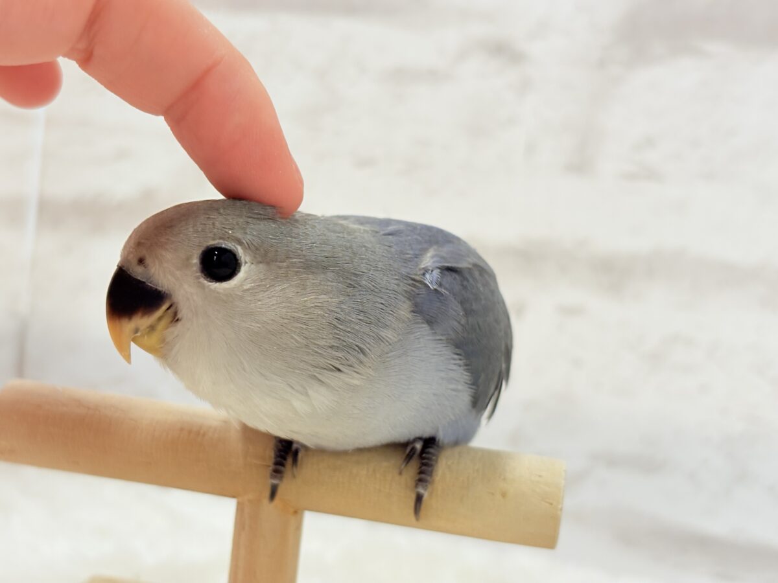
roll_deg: -5.2
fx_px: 1169
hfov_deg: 36.8
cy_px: 292
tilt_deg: -4.9
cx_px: 389
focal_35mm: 52
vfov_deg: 28.0
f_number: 1.6
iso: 100
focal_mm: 5.96
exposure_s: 1/100
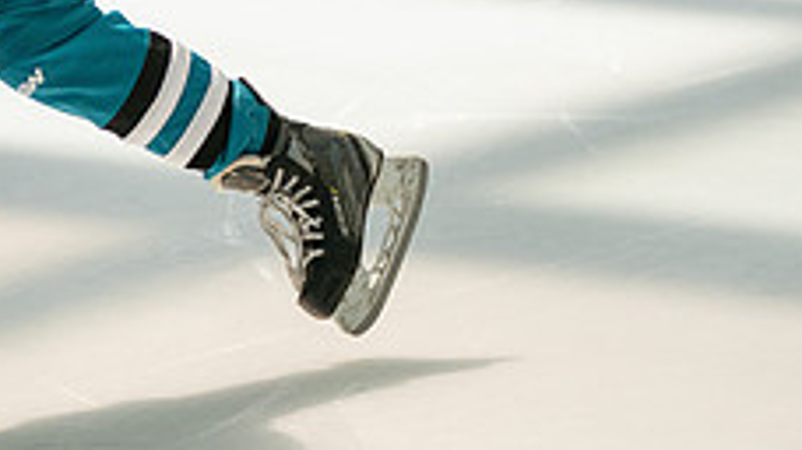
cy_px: -187
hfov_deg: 4.0
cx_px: 9
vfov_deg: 2.2
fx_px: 11457
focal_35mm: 539
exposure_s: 1/6400
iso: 1600
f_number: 2.8
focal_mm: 166
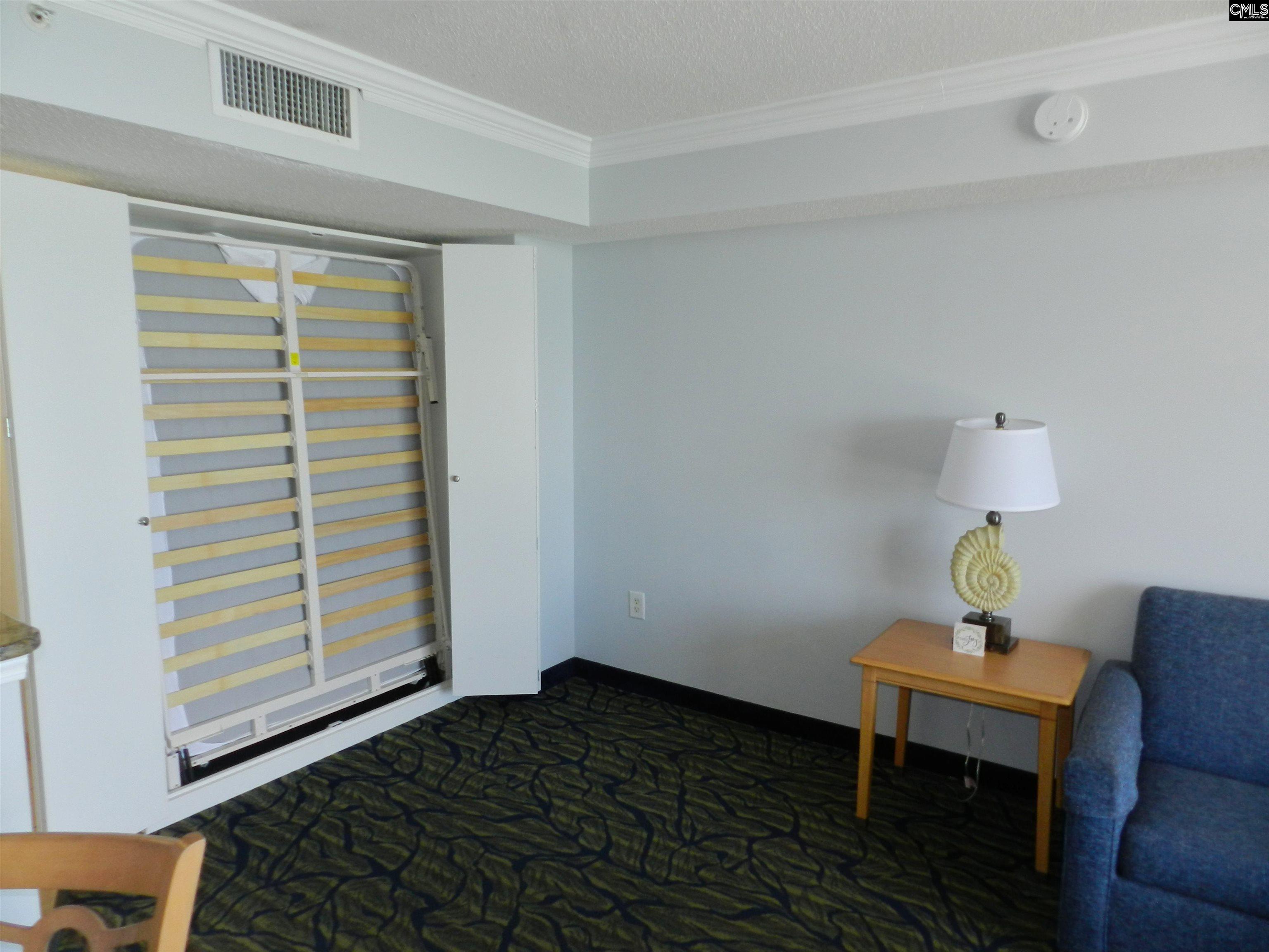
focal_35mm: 23
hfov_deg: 73.9
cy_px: 476
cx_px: 634
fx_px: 843
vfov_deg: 58.9
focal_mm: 4
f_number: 3.4
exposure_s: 1/30
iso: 200
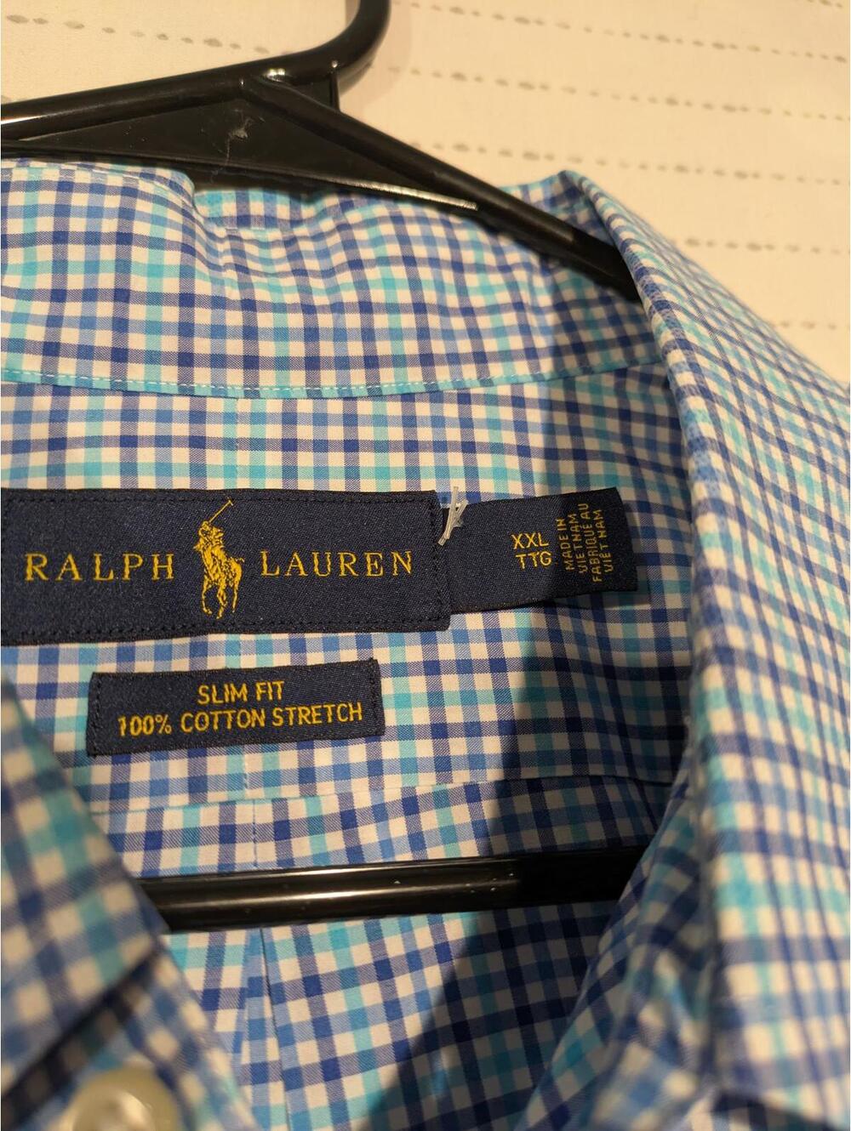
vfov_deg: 69.3
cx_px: 426
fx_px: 818
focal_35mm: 25
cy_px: 566
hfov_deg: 55.0
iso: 438
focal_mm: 5.43
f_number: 1.89
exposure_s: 1/60
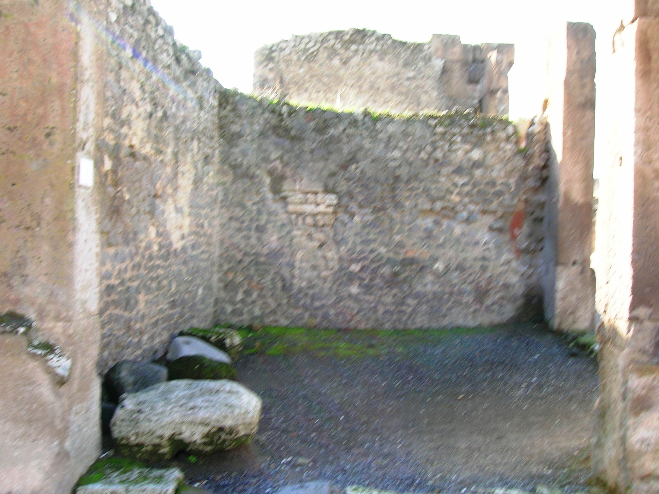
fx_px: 704
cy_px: 251
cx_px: 334
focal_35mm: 37
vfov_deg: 38.7
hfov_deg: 50.1
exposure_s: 1/36
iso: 50
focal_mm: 5.7
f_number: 4.9
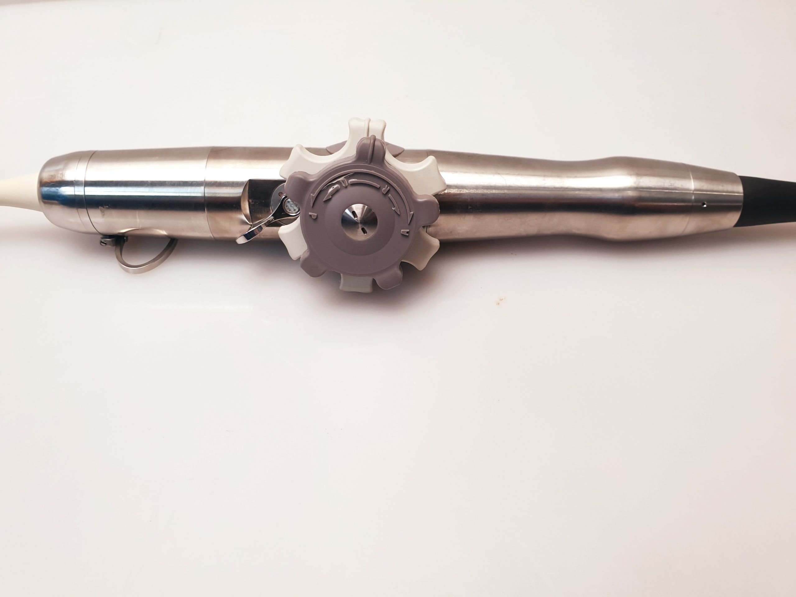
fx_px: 598
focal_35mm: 26
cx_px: 398
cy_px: 298
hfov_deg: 67.3
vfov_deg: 53.1
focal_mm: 4.3
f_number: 2.4
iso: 64
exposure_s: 1/50
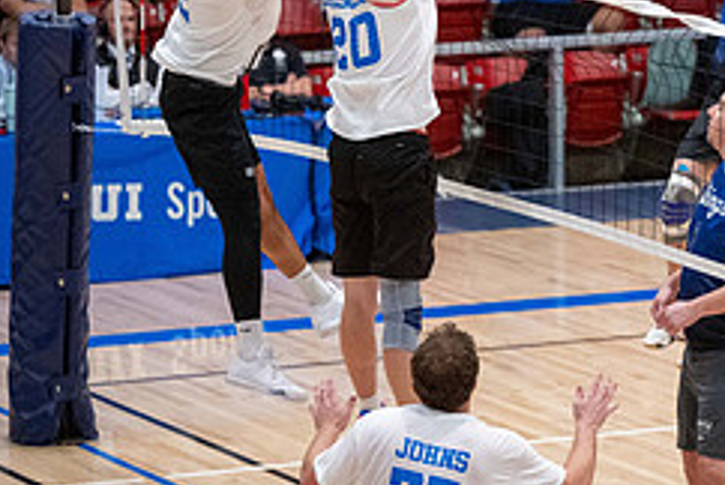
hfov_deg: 6.9
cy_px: 28
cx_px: 731
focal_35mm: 299
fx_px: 6029
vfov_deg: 4.6
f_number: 2.8
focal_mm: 125
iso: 6400
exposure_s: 1/640
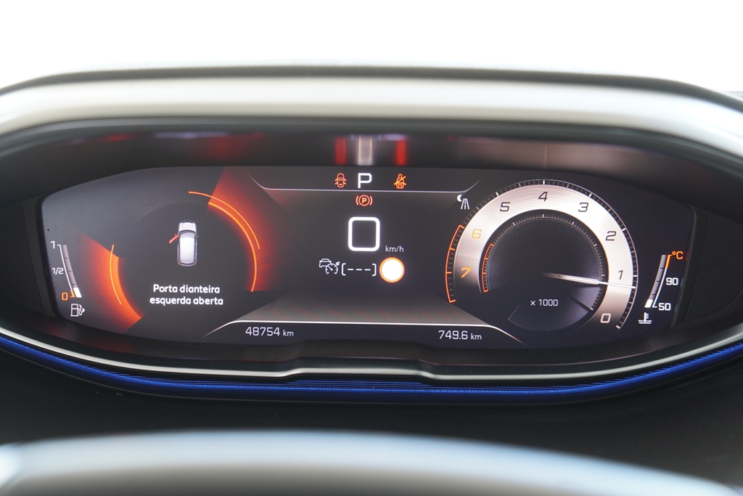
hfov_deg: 36.9
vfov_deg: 25.1
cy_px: 248
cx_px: 372
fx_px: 1115
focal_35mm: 54
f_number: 4
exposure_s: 1/60
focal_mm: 36
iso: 500
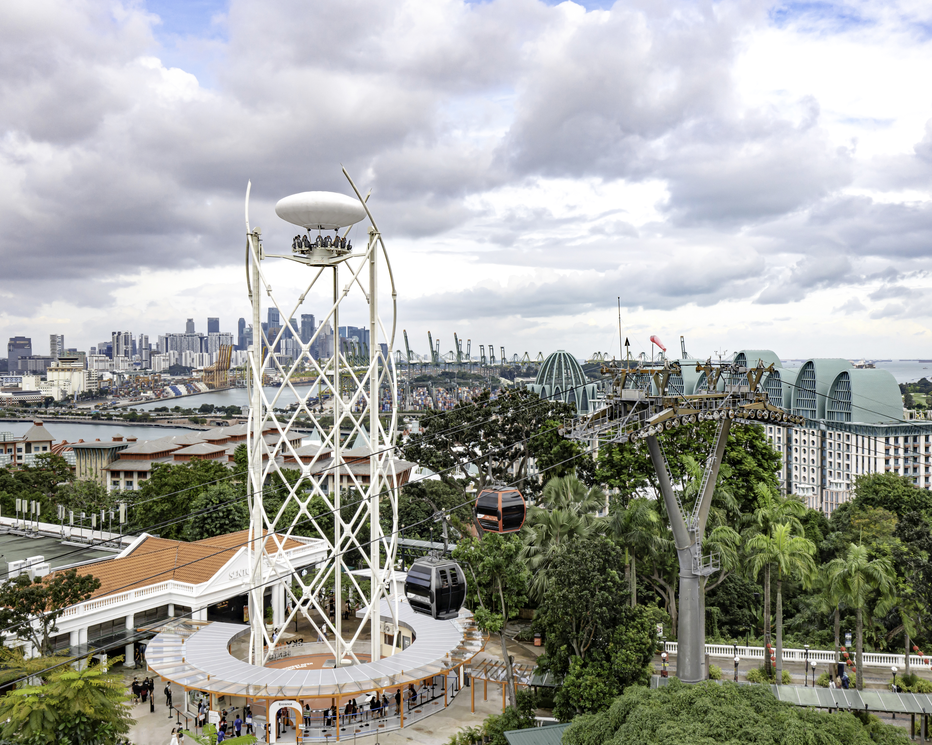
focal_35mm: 32
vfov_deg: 45.8
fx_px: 883
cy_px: 377
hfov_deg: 55.6
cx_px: 506
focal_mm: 10.26
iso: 100
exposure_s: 1/120
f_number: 6.3
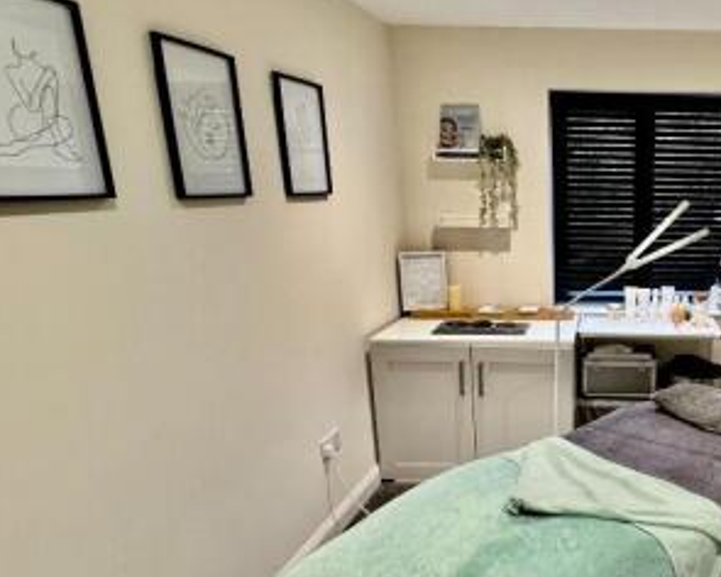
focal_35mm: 27
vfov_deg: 53.0
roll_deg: -0.3
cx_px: 624
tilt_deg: -14.6
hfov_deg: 56.8
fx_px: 576
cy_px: 329
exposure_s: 1/50
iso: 200
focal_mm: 2.22
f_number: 2.2
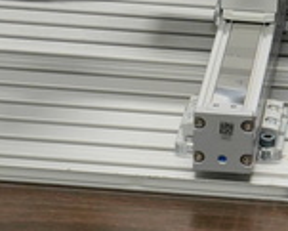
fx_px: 1846
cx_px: 332
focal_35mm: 216
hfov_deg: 8.8
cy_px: -146
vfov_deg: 7.0
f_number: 5
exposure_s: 1/60
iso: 800
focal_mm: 29
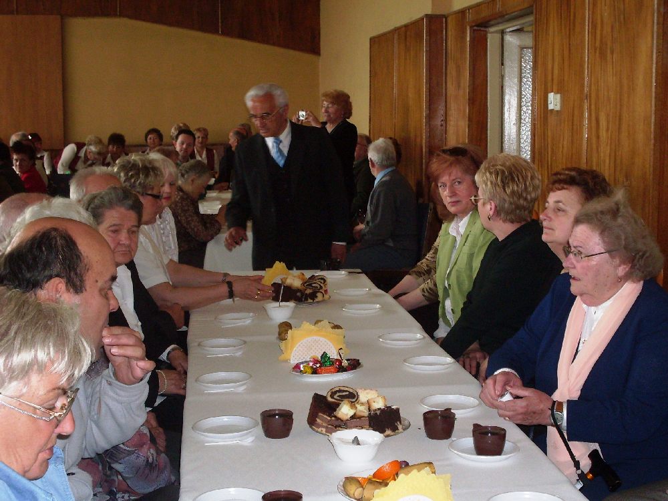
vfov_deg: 24.4
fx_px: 1158
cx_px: 334
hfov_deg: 32.2
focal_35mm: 60
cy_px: 250
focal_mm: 9.9
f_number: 3.4
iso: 120
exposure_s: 1/45
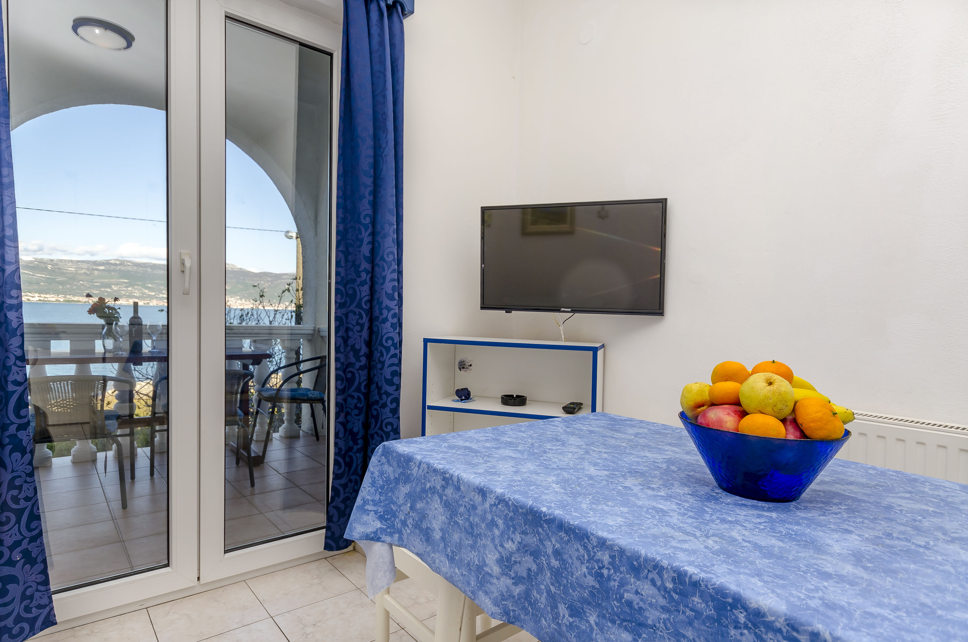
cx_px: 484
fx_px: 523
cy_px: 321
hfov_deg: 85.5
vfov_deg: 63.0
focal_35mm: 20
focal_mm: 13
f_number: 8
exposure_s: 1/200
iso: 100
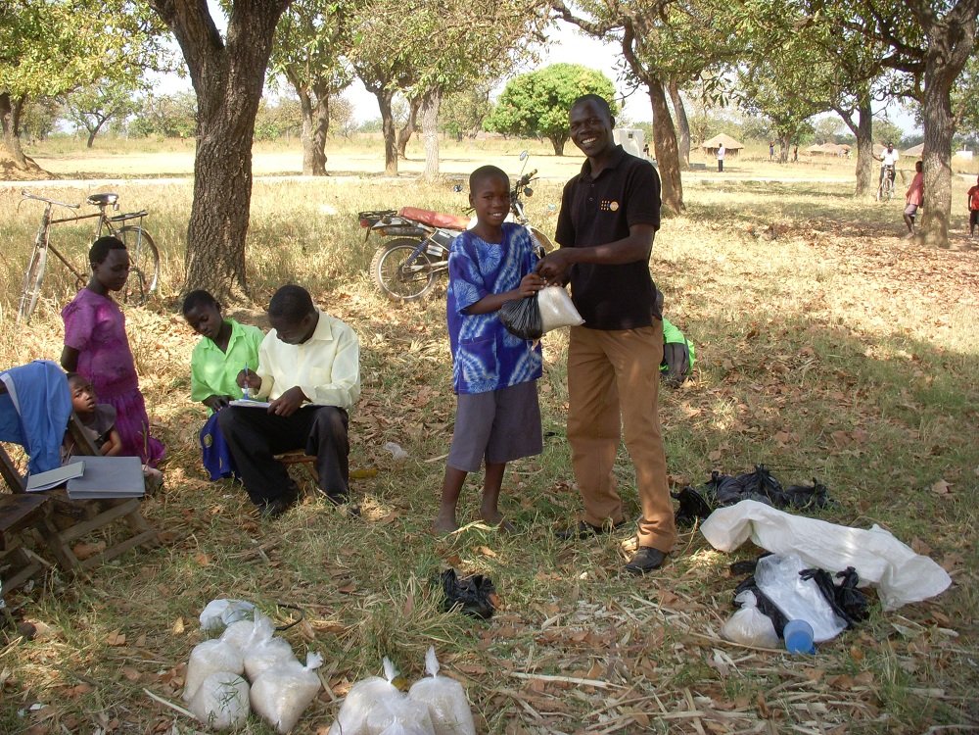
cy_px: 368
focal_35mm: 38
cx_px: 490
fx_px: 1075
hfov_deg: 49.0
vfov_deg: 37.7
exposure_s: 1/250
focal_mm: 6.3
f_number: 3.3
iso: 100
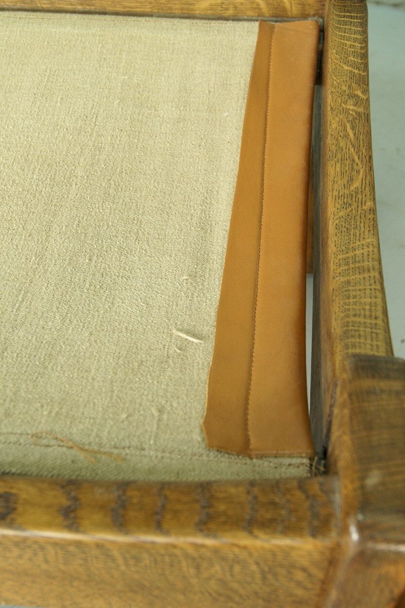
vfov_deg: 46.4
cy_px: 304
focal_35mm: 42
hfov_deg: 31.9
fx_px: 709
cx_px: 202
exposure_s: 1/13
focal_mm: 28
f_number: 7.1
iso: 400
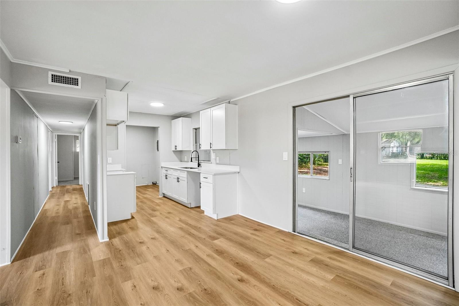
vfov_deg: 77.3
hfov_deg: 100.4
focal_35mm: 15
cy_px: 153
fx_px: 191
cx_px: 230
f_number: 8
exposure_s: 1/30
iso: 800
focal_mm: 10
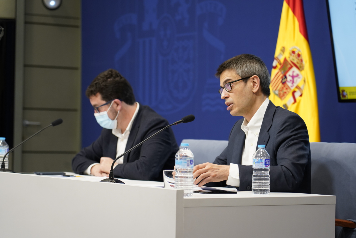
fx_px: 1039
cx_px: 178
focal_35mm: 105
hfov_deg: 19.4
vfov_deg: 13.1
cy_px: 119
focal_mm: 105
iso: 2000
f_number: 4
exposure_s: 1/125
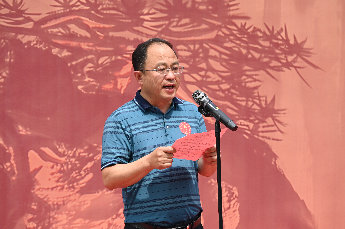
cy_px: 114
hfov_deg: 14.7
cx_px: 172
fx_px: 1341
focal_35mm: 140
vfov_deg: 9.8
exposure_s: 1/1600
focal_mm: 140
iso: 1000
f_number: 6.3
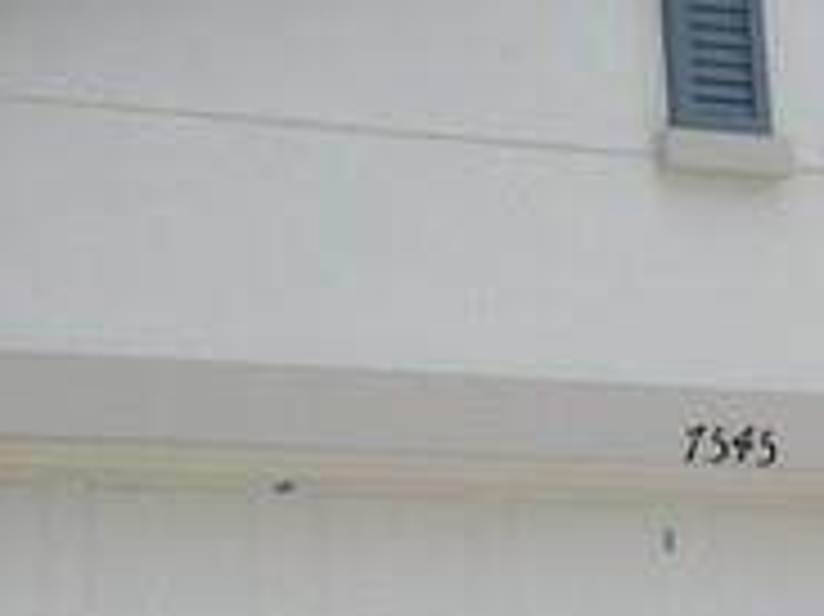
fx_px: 2997
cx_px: -95
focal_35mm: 126
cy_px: 103
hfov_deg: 15.2
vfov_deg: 11.7
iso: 125
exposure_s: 1/800
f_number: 6
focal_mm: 4
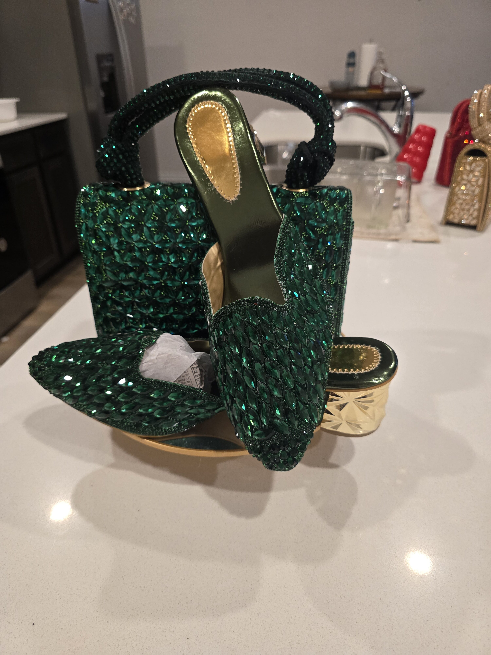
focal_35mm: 23
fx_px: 435
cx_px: 246
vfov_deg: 73.9
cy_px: 328
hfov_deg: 58.9
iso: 400
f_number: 1.7
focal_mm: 6.3
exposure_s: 1/120
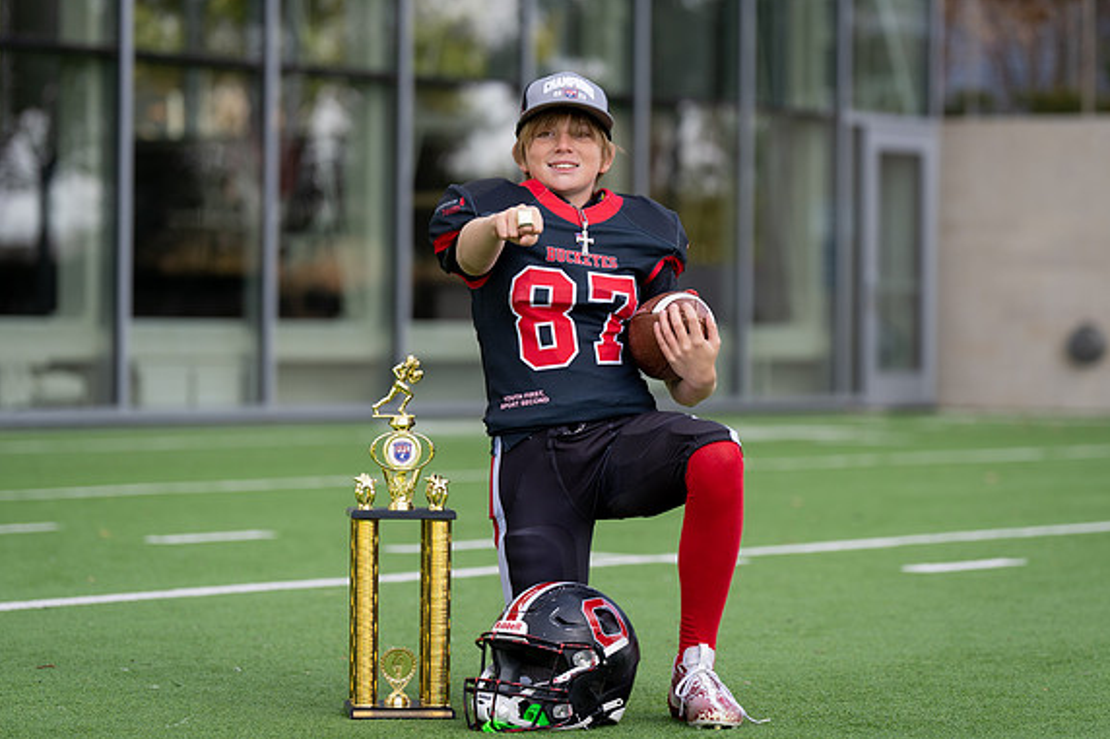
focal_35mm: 143
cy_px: 317
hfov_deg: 14.4
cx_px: 625
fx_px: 4408
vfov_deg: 9.6
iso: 100
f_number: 2.8
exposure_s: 1/400
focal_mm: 118
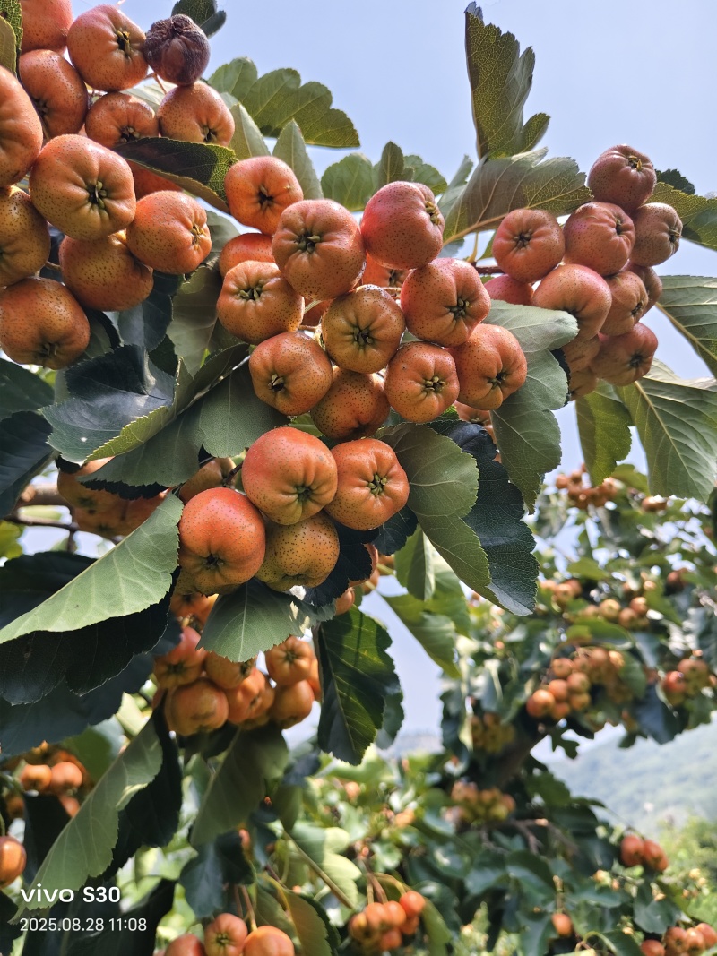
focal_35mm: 23
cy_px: 478
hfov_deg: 58.9
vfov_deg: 73.9
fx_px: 635
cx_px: 358
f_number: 1.88
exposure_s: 1/1418
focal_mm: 5.56
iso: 50
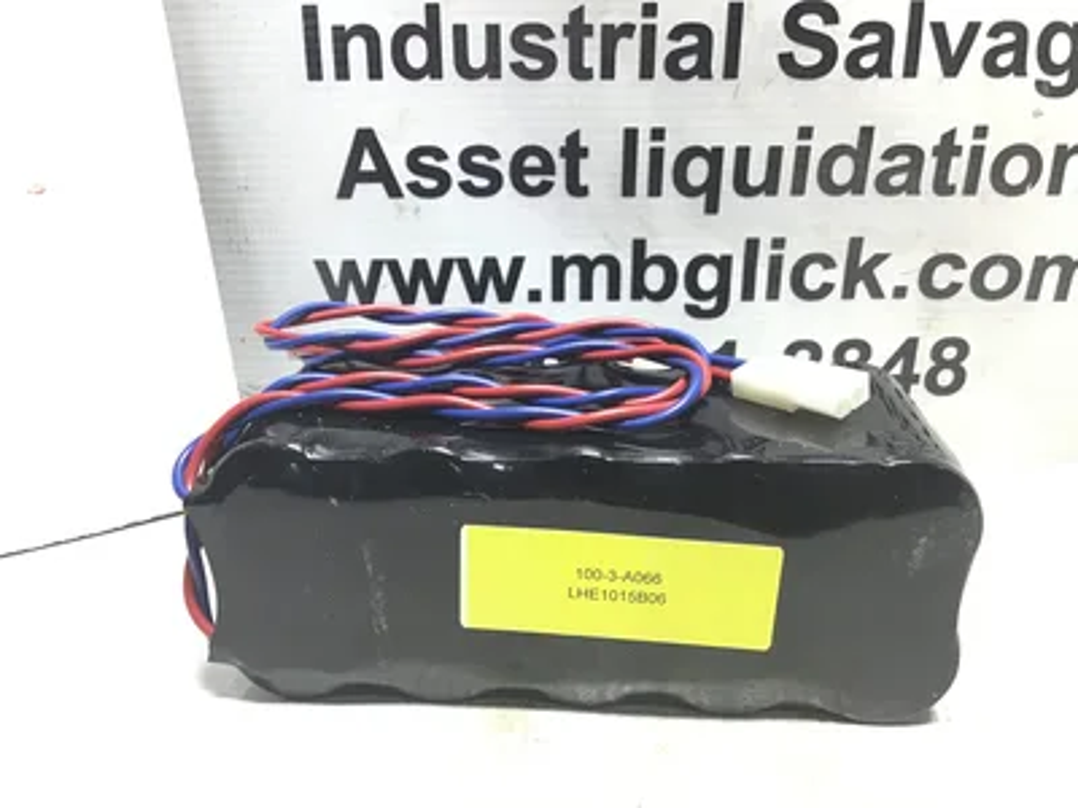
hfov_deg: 58.4
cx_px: 539
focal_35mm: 31
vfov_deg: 45.4
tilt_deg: -21.5
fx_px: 965
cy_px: 404
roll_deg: -0.6
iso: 32
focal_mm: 3.3
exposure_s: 1/40
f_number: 2.4
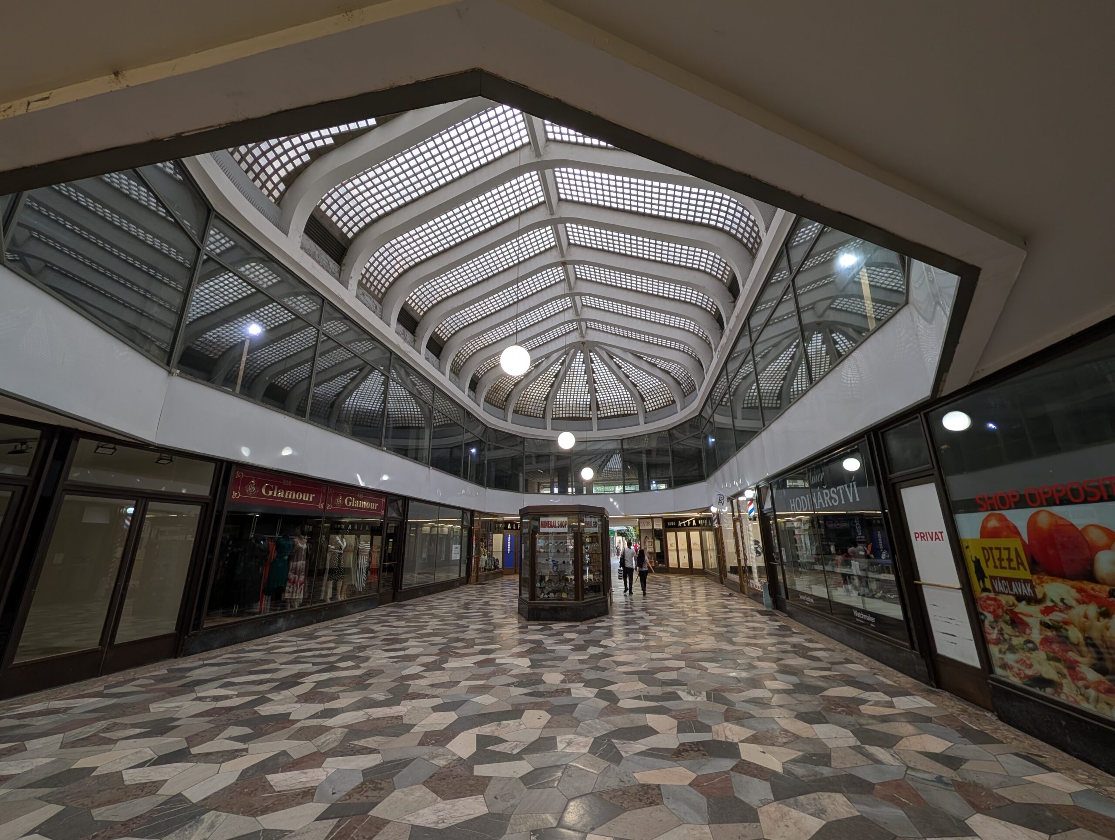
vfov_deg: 94.6
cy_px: 420
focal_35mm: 12
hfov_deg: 110.5
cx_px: 558
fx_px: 387
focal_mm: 2.02
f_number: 1.7
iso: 96
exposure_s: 1/100
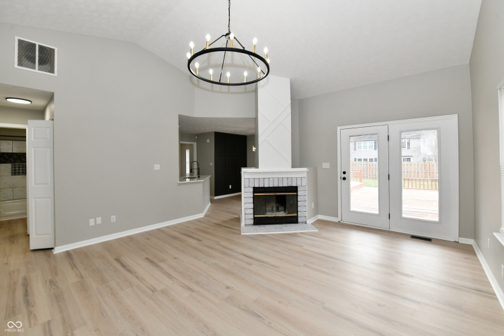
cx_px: 252
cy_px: 168
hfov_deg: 104.3
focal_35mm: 14
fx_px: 196
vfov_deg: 81.2
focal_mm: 14
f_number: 6.3
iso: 640
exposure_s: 1/125
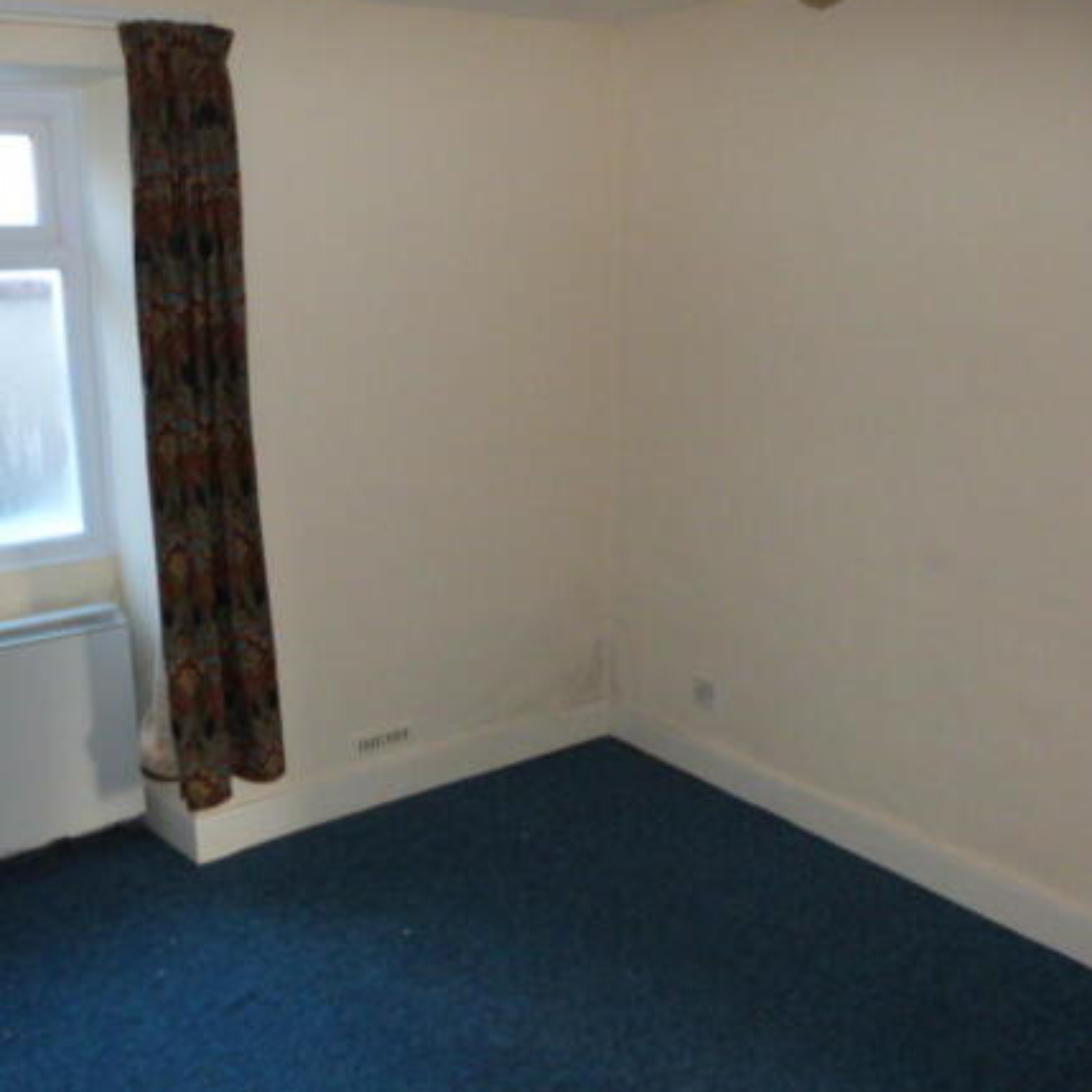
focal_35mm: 30
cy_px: 543
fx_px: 1071
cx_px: 375
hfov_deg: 53.1
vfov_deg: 54.0
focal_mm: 4.5
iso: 400
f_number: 2.8
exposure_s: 1/60
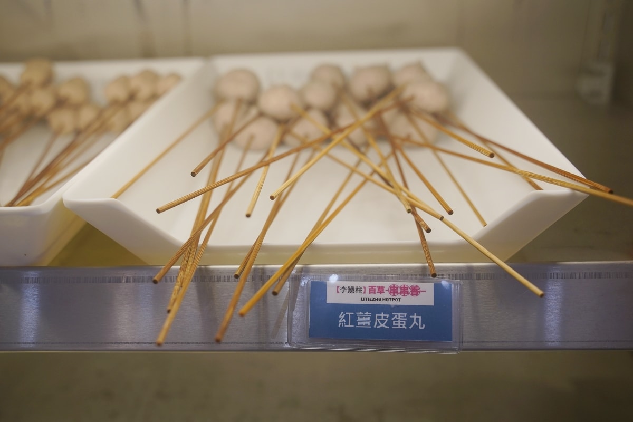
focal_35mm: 35
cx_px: 316
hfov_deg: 54.4
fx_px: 615
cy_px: 211
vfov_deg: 37.9
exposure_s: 1/60
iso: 320
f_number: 4
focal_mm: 35
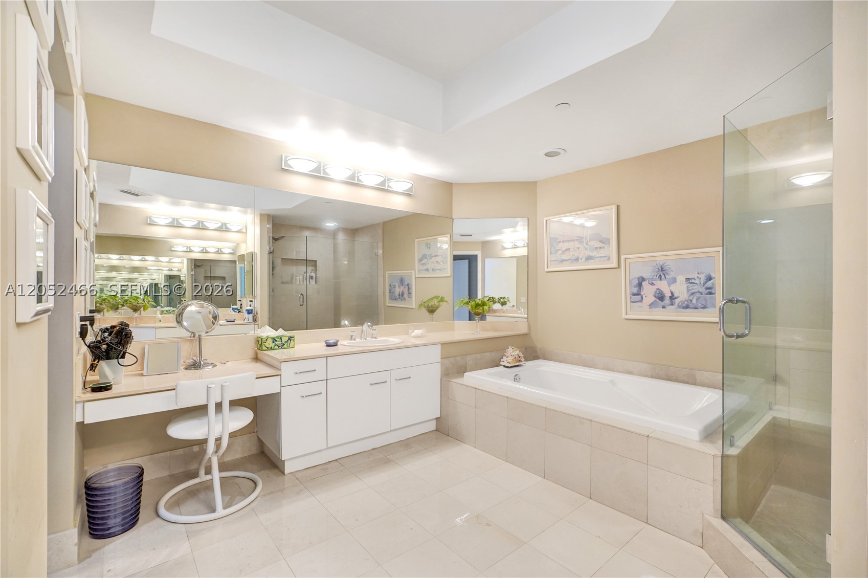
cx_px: 434
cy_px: 289
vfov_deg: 73.7
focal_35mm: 16
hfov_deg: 96.8
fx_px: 386
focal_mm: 16
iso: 1000
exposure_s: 1/100
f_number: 4
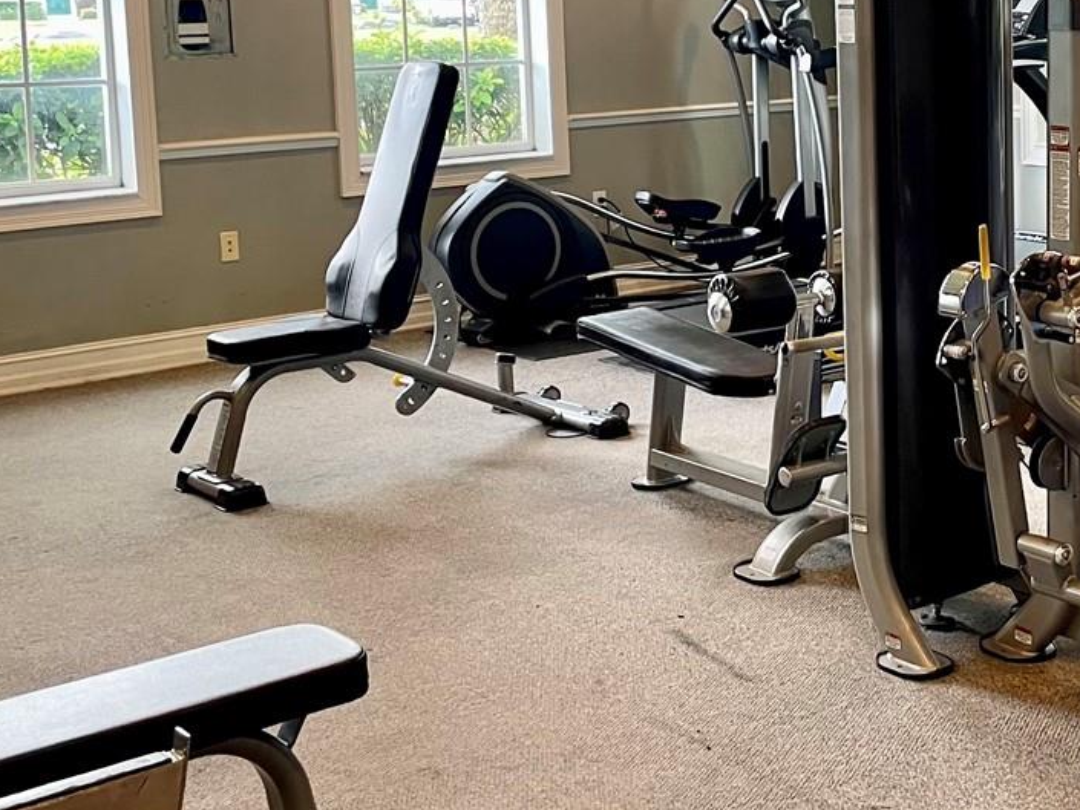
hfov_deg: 31.4
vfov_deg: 24.6
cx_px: 947
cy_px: 222
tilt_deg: -7.4
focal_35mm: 59
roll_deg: +0.9
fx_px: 1841
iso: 80
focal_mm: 4.2
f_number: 1.6
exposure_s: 1/60
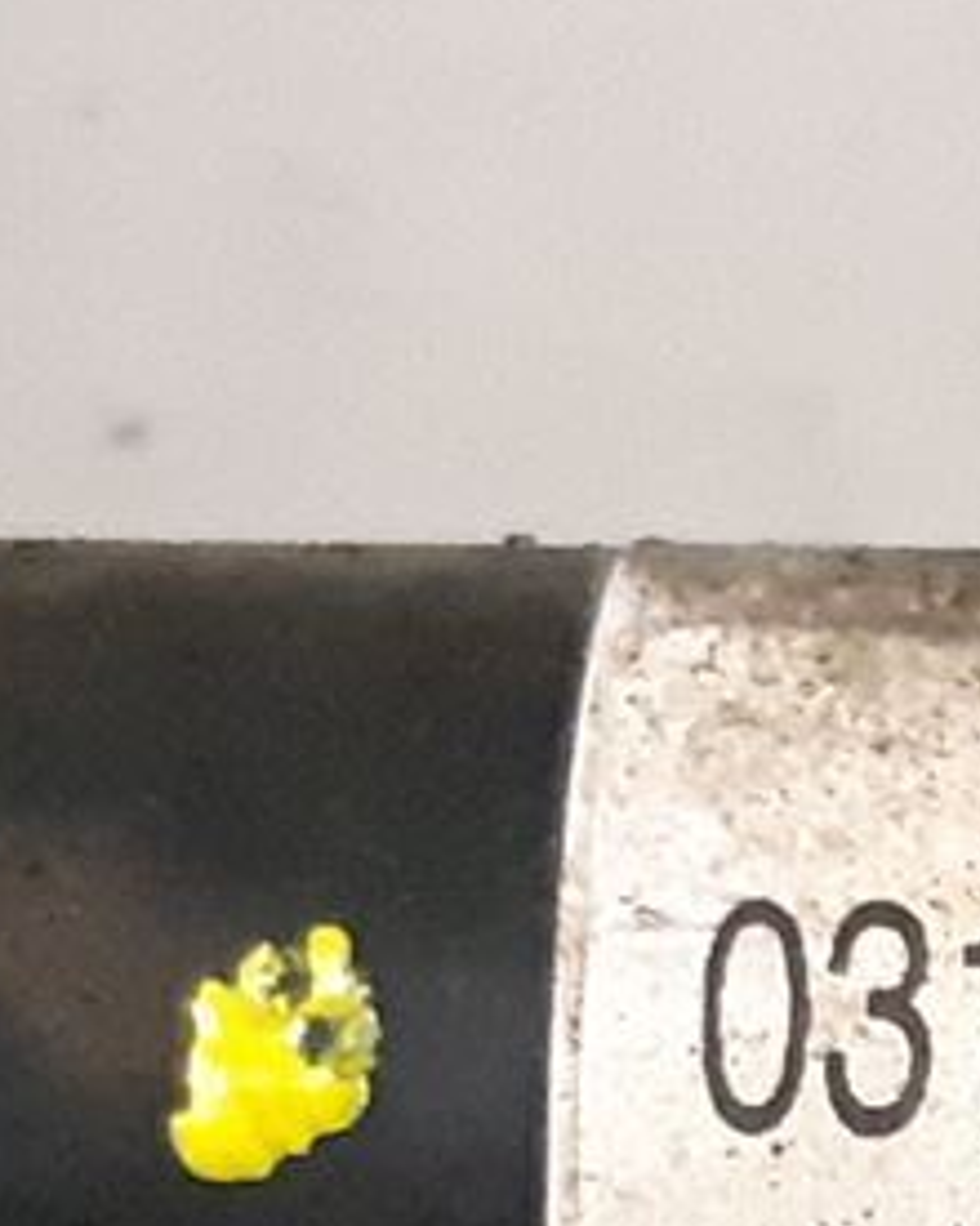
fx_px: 6852
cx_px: 1653
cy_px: 1395
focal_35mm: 189
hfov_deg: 8.0
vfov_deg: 10.1
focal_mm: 3.93
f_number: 1.7
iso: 800
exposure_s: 1/167
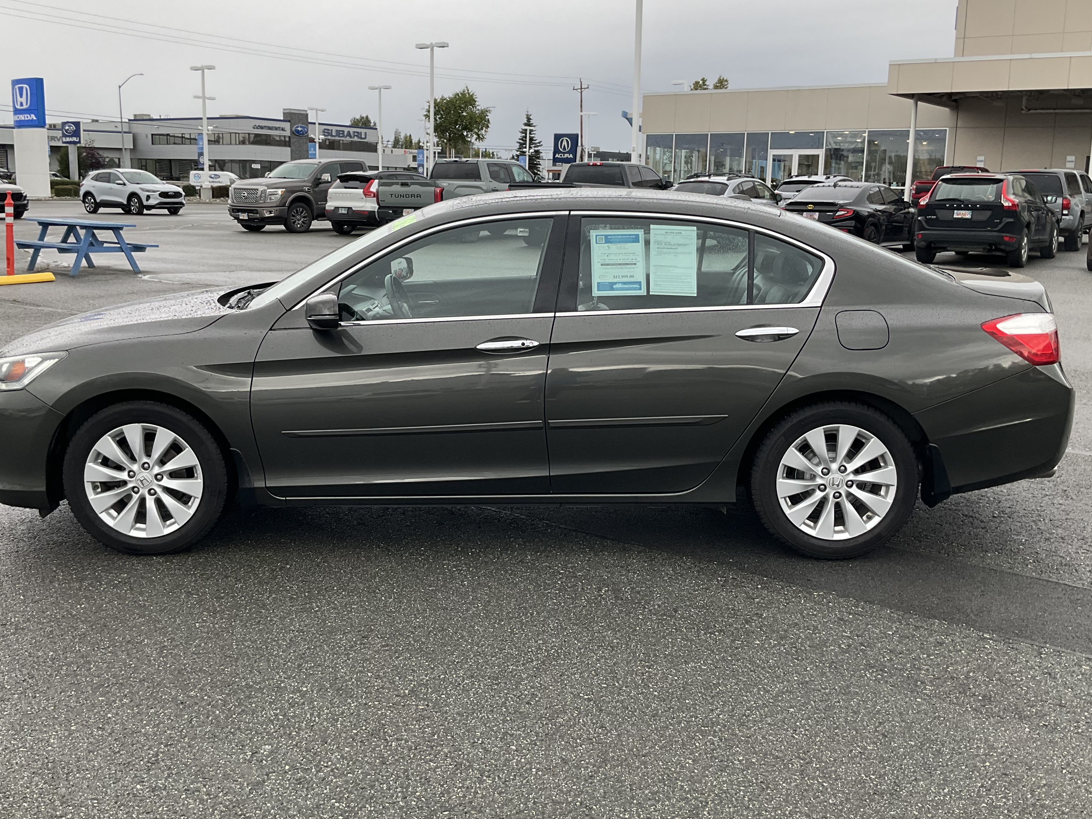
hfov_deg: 51.3
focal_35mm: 36
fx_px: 1136
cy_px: 375
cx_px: 532
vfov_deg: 39.6
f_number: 1.8
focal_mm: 3
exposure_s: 1/284
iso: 25
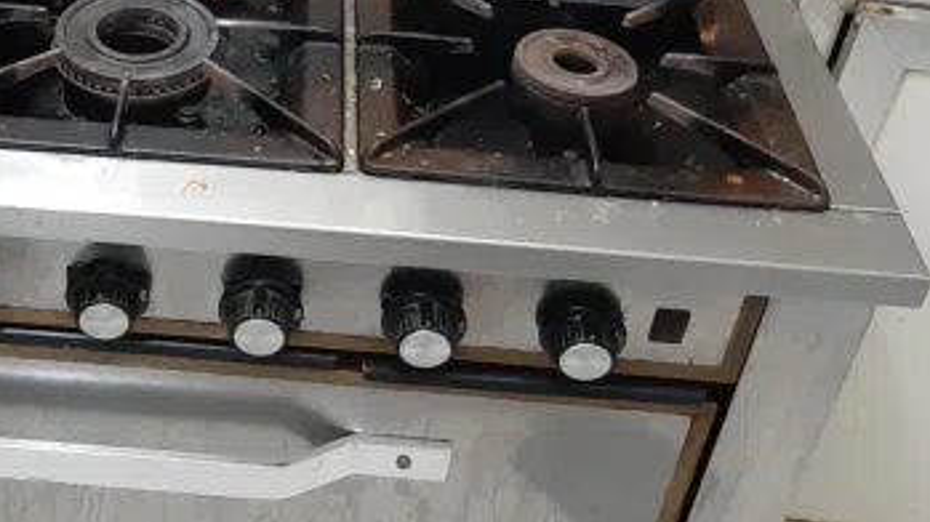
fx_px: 1331
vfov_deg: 21.5
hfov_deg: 37.5
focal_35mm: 54
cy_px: 13
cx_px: 227
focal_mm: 3.93
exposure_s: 1/20
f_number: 1.7
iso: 400
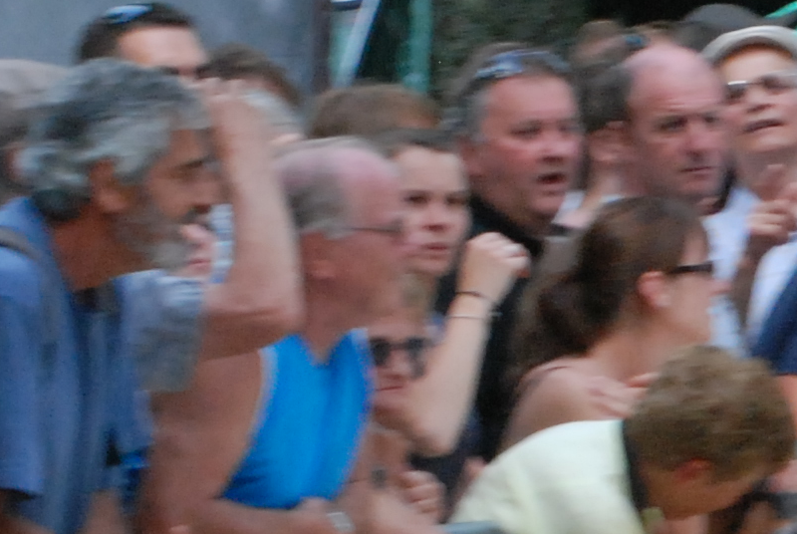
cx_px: 1465
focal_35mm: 624
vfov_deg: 2.2
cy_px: 336
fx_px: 13835
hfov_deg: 3.3
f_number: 16
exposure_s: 1/200
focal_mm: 86
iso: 800
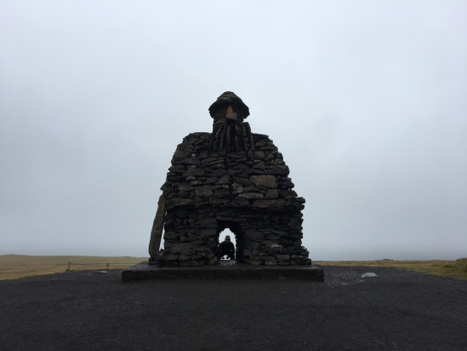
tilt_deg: +10.9
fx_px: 391
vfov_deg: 48.2
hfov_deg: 61.6
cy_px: 176
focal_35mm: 29
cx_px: 234
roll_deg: +0.3
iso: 25
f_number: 2.2
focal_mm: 4.15
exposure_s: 1/739
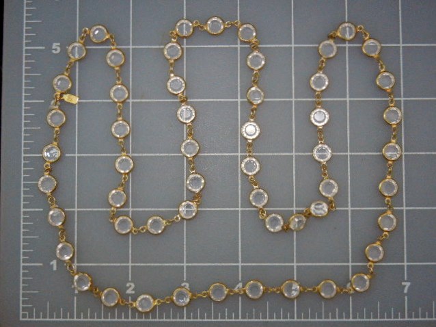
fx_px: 491
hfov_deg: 47.9
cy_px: 164
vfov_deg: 36.8
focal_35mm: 39
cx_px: 218
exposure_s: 1/30
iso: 735
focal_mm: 7.1
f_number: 7.4
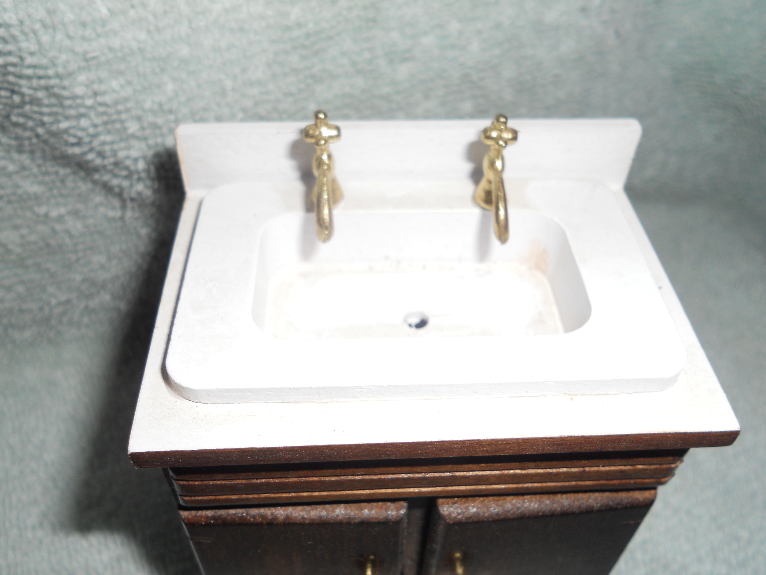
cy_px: 288
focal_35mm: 32
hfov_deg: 56.8
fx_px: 708
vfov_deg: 44.2
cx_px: 383
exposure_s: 1/25
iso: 80
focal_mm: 5.8
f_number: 8.8
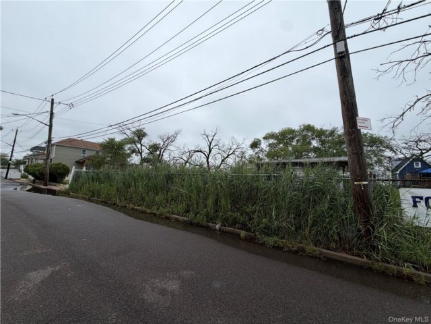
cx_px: 216
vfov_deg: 85.7
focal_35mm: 14
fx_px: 174
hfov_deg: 102.1
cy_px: 162
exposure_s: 1/770
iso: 25
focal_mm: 2.22
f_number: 2.2
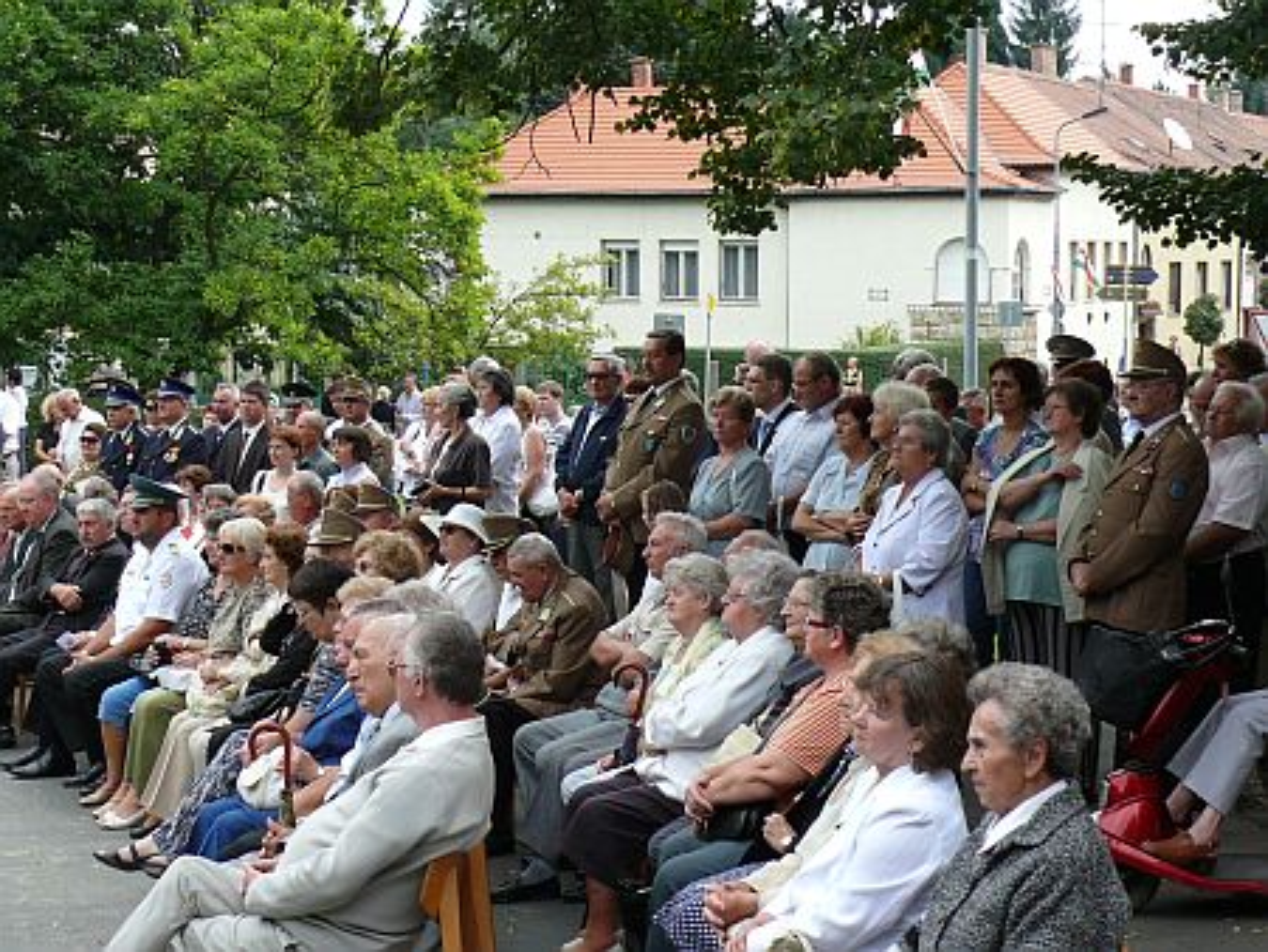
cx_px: 634
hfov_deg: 26.0
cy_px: 476
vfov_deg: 19.7
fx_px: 2749
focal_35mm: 75
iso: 100
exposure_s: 1/200
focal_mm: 11.4
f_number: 4.5
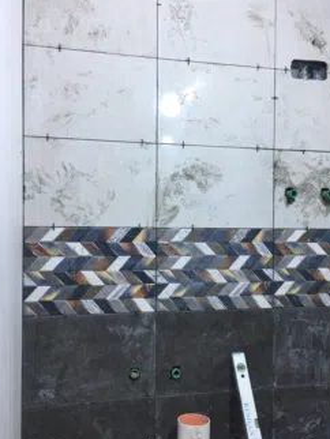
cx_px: 183
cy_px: 237
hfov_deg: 39.7
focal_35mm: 36
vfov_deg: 51.3
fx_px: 457
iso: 64
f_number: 2.2
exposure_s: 1/33
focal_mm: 4.15
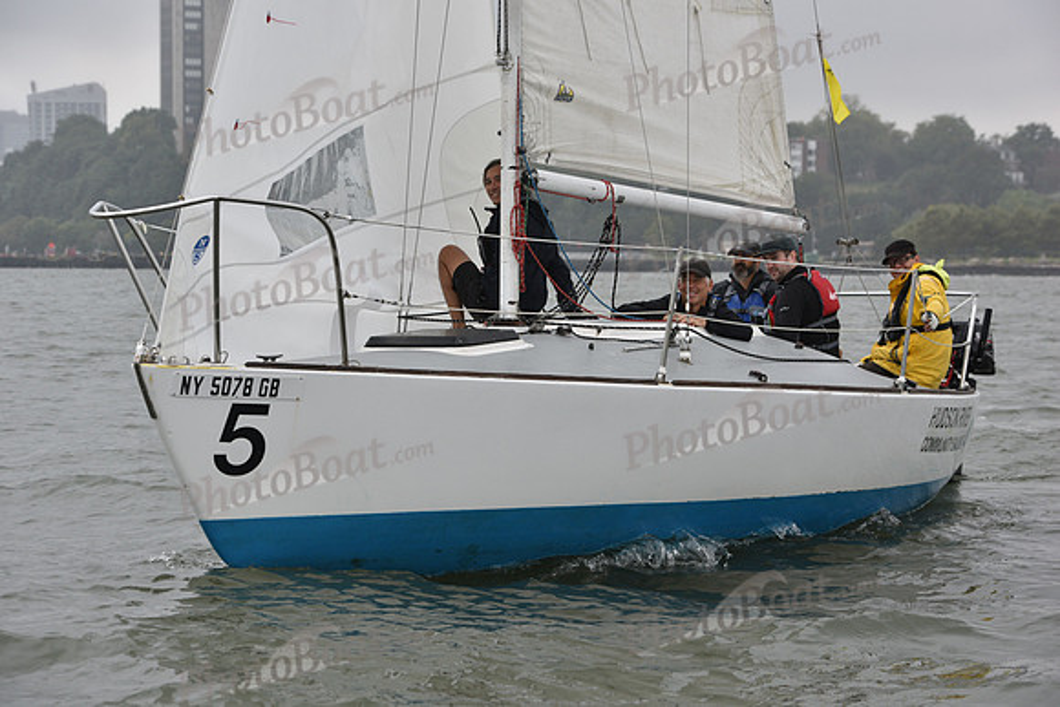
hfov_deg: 20.8
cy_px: 354
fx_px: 2886
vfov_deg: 14.0
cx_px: 530
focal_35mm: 98
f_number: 6.3
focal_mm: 98
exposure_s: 1/800
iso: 400
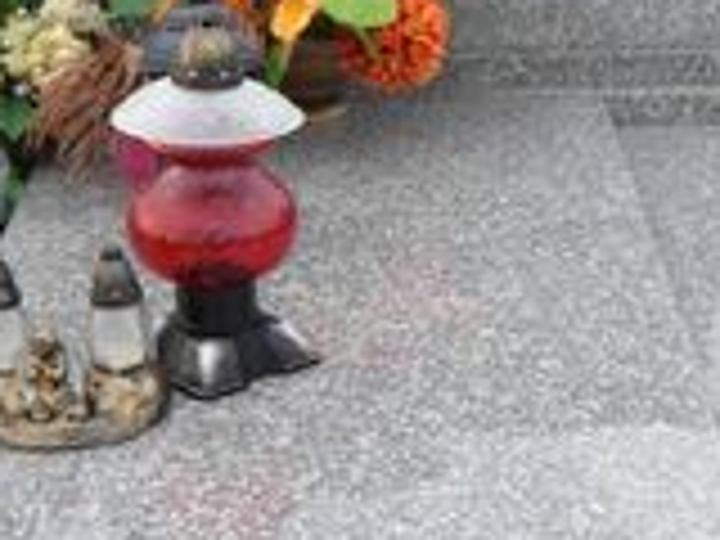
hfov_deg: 20.4
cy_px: 441
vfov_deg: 15.3
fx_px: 1997
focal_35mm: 96
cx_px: 382
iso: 100
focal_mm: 5.2
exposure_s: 1/45
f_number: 2.8
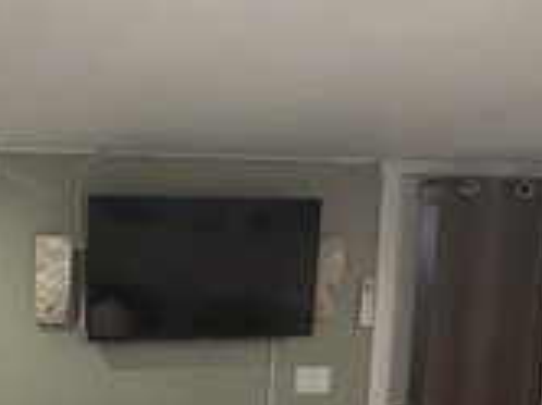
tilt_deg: -10.6
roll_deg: +0.5
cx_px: 88
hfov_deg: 34.2
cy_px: 389
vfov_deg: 25.8
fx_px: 844
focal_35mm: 54
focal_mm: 2.22
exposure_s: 1/60
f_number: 2.2
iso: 160
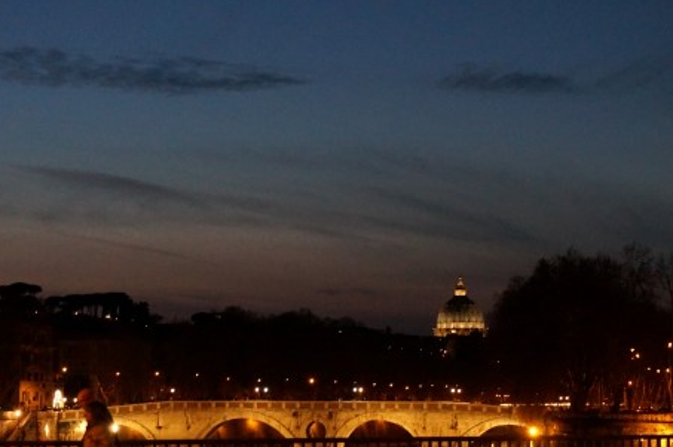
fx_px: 1920
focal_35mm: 103
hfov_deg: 19.9
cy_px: 336
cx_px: 348
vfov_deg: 13.2
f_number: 5.6
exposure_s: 1/30
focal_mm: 43
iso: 3200
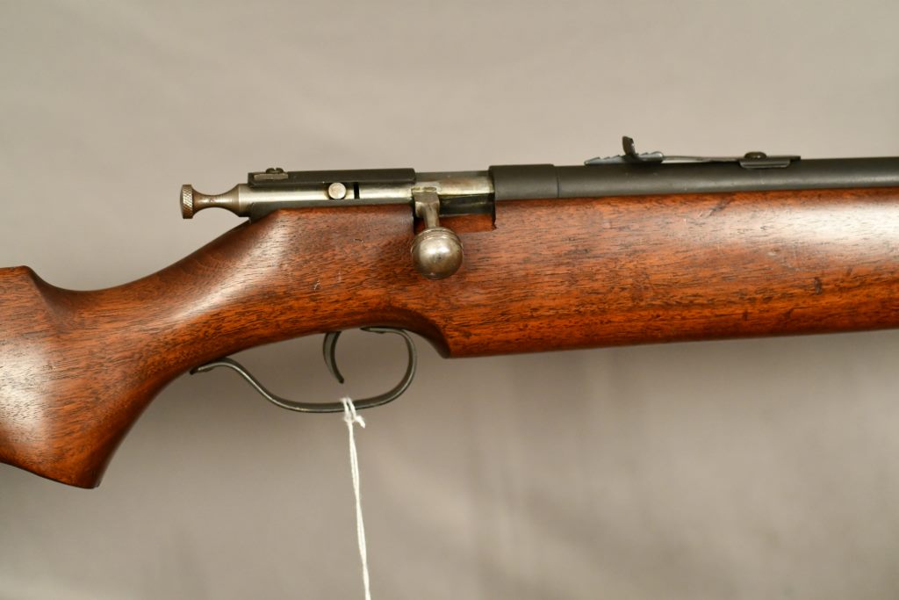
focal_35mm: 90
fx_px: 2248
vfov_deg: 15.2
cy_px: 300
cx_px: 450
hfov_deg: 22.6
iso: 2200
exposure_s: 1/250
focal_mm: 60
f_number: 3.2
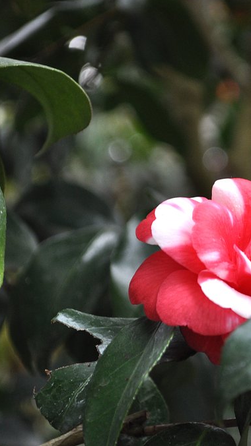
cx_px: 220
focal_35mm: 131
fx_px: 1548
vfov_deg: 16.4
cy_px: 222
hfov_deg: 9.2
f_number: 5.6
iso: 560
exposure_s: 1/60
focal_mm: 55
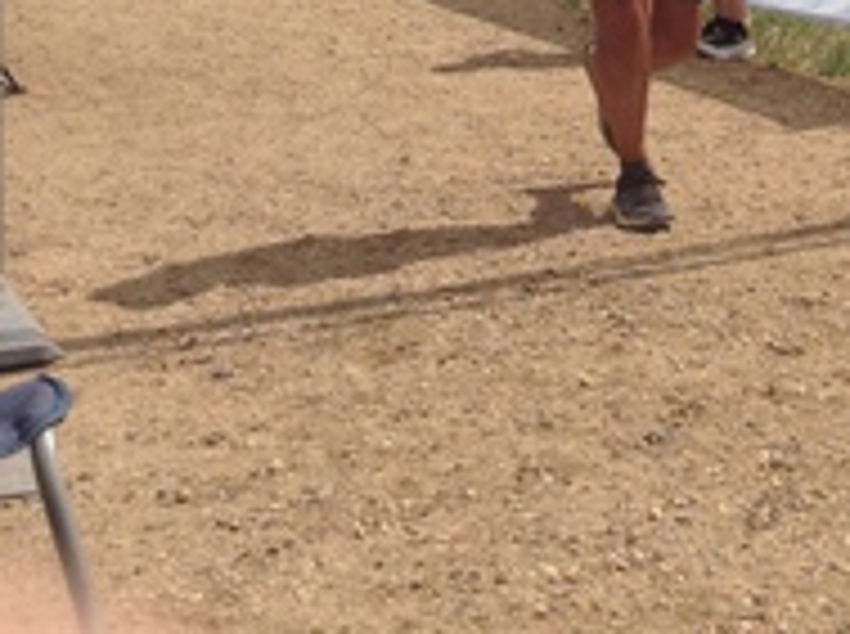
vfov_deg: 14.8
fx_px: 2353
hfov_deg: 20.1
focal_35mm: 96
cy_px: -160
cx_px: 778
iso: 25
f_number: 2.4
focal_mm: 3.3
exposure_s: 1/2639
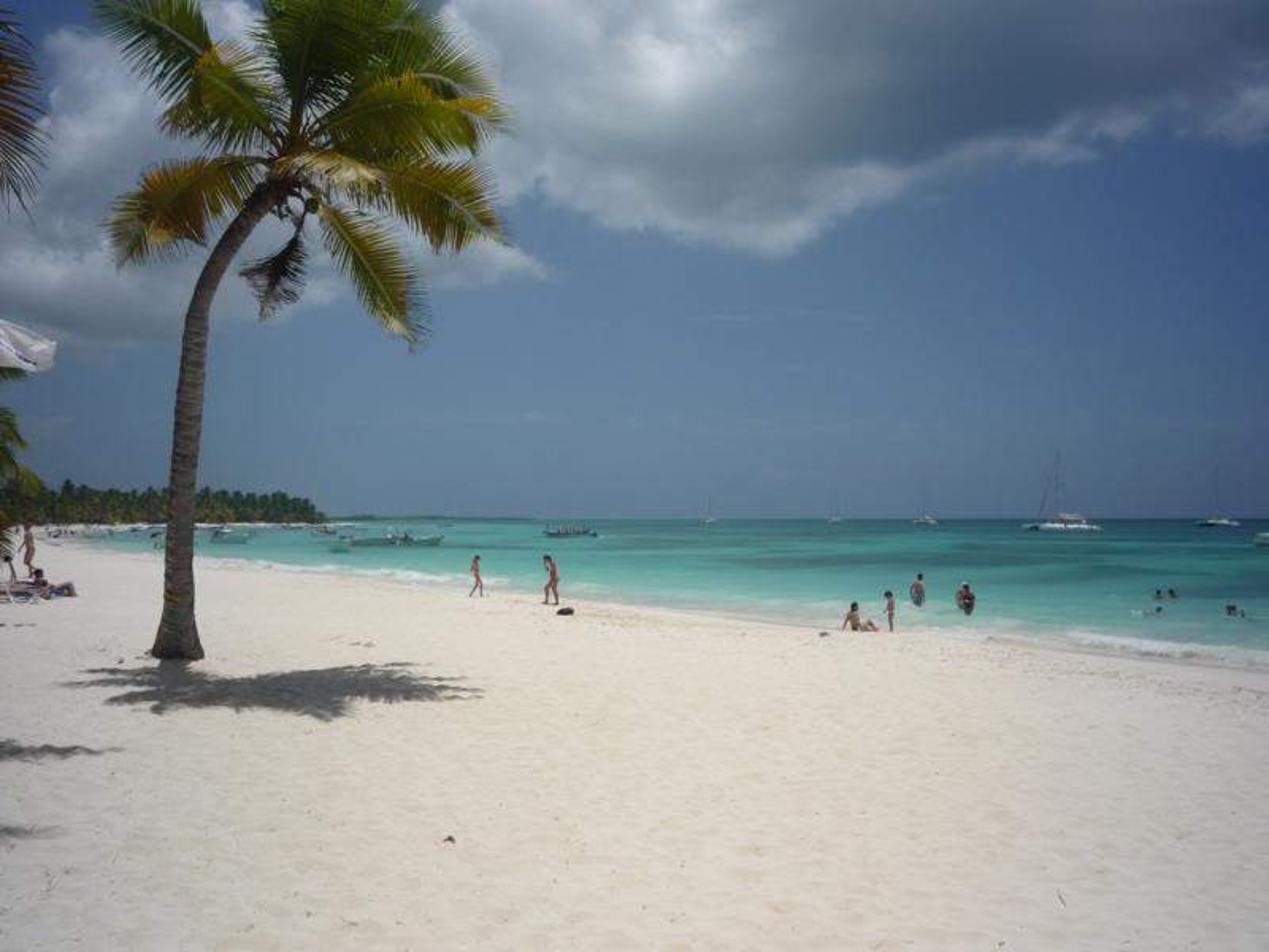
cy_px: 476
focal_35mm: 32
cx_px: 634
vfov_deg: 44.2
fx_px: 1173
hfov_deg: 56.8
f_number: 7.1
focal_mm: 5.2
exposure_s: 1/800
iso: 100
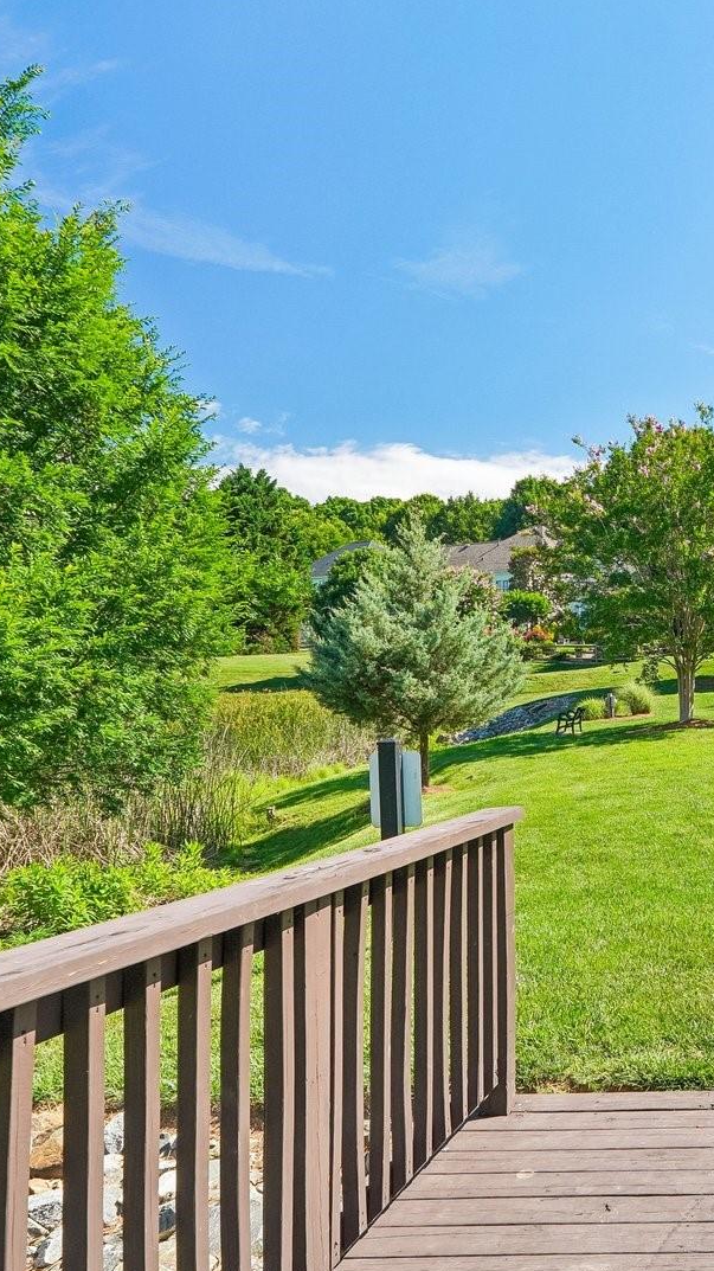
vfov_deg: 64.2
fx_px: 1010
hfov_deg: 31.8
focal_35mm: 30
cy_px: 691
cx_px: 875
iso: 100
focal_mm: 10
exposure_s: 1/60
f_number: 8
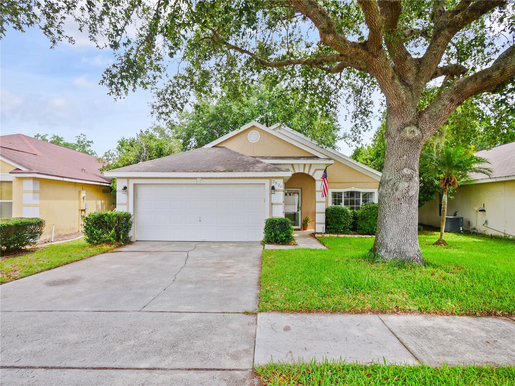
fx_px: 268
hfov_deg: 87.8
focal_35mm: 18
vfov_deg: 71.6
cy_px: 193
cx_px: 258
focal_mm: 9
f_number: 7.1
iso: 200
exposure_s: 1/400
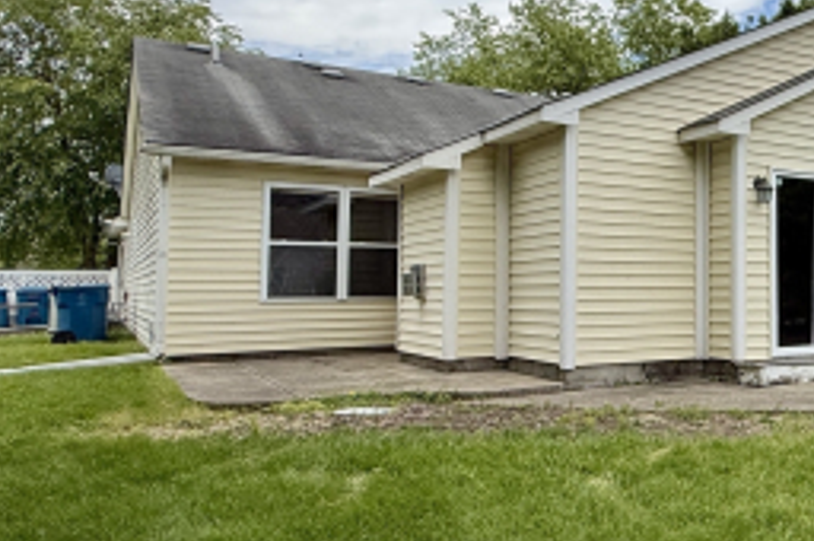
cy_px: 245
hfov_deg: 43.5
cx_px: 812
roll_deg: +0.1
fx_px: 858
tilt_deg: +3.7
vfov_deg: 34.9
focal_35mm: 38
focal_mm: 2.22
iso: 50
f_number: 2.2
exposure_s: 1/2320
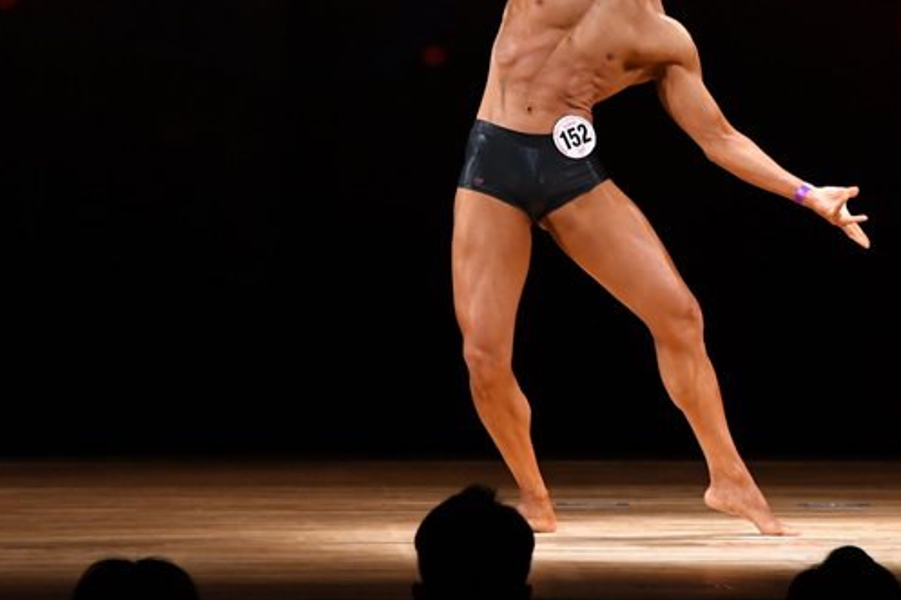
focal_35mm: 351
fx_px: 8781
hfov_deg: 5.9
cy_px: 143
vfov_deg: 3.9
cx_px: 664
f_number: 5.6
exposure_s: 1/400
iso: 3200
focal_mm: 150
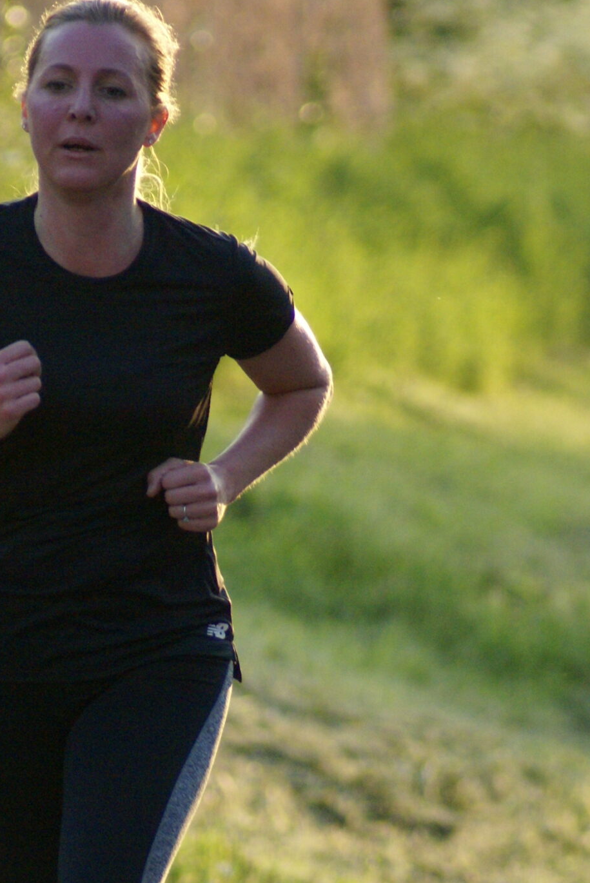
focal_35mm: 701
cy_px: 669
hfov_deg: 2.0
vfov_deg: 2.9
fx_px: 17201
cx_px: 134
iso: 800
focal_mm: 250
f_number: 5.6
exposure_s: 1/500
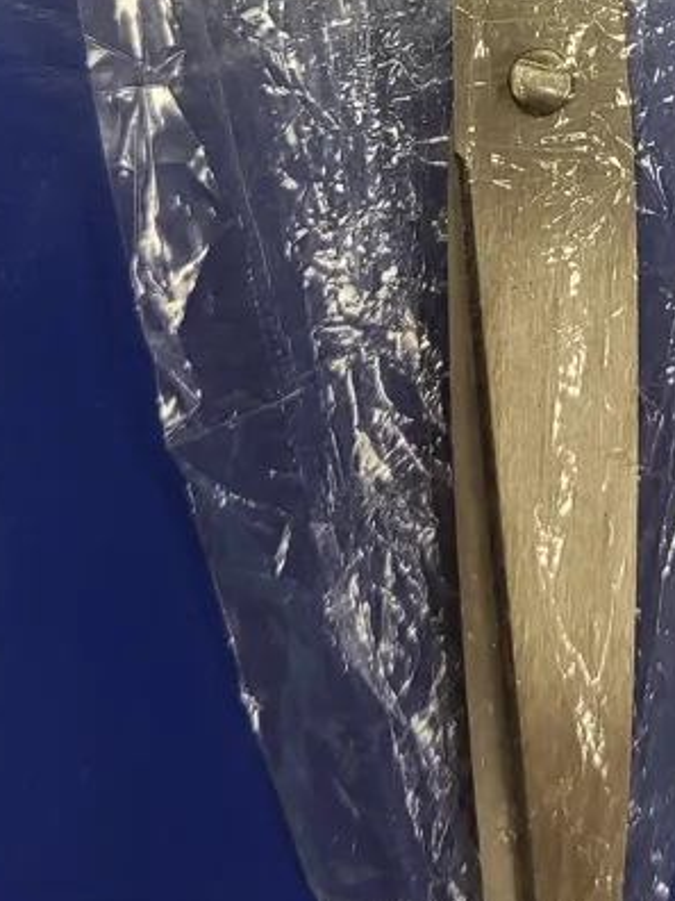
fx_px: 1820
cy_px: -17
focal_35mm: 70
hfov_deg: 20.5
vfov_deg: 26.2
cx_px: 623
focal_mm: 5.4
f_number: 1.8
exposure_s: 1/100
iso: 125
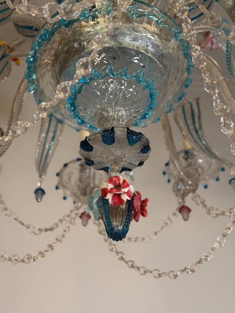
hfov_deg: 30.3
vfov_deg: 39.7
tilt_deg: +37.4
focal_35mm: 48
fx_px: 434
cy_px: 156
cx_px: 118
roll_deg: +1.0
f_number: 1.78
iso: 80
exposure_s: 1/50
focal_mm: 6.76
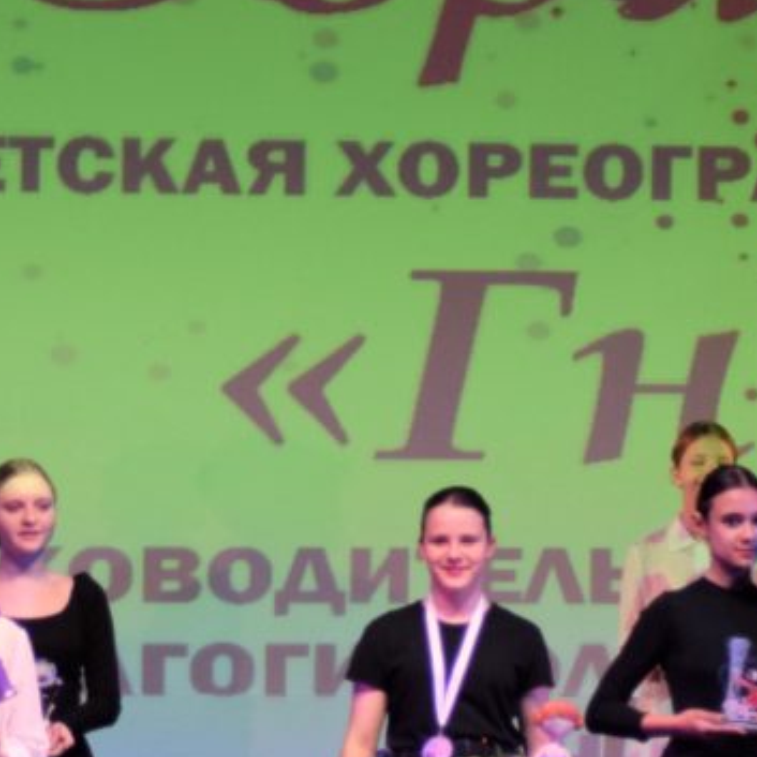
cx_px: 274
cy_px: 657
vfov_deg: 6.3
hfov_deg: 6.3
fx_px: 6859
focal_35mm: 277
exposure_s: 1/500
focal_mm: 75
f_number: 4
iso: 1600
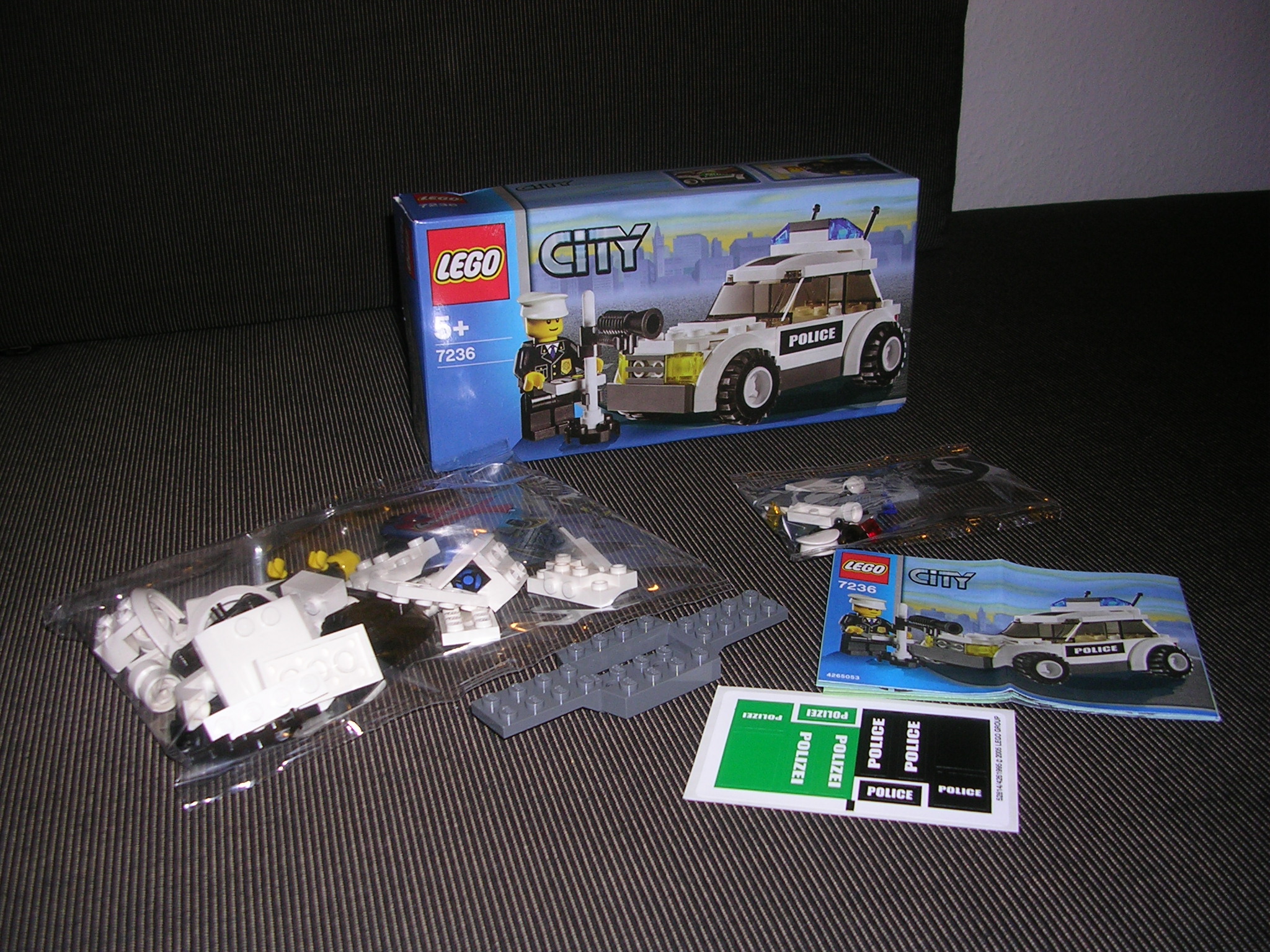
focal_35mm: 38
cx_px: 635
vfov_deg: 37.7
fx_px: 1394
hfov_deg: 49.0
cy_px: 476
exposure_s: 1/60.1
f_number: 2.8
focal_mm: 5.8
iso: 50
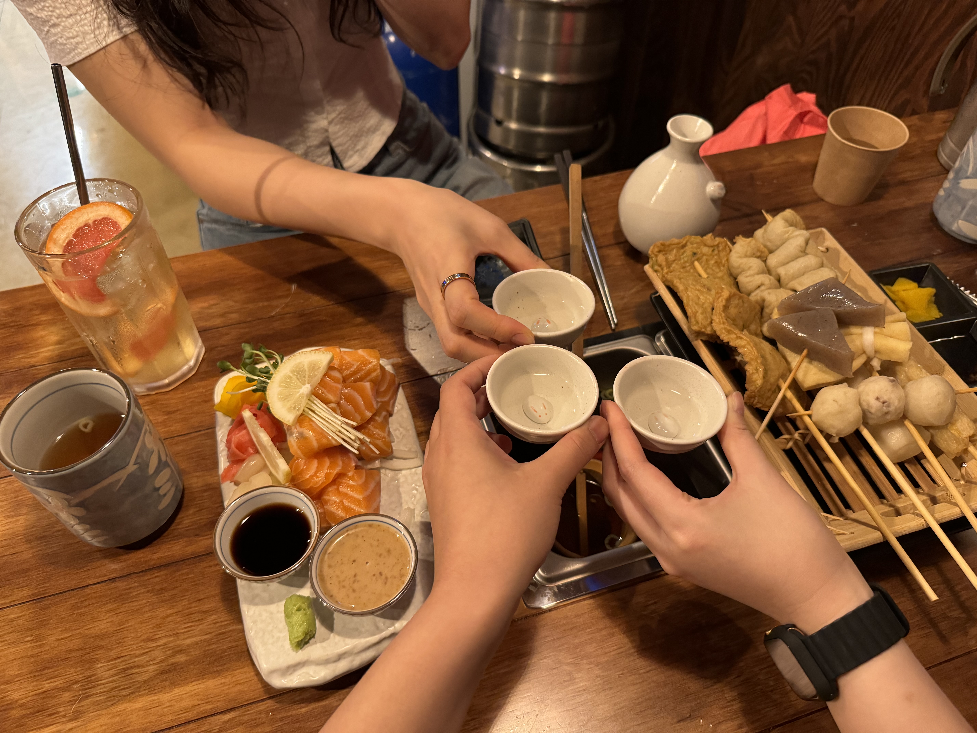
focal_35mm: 24
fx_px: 677
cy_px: 366
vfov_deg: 56.8
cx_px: 488
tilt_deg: -52.4
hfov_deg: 71.6
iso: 640
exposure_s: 1/40
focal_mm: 6.76
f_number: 1.78
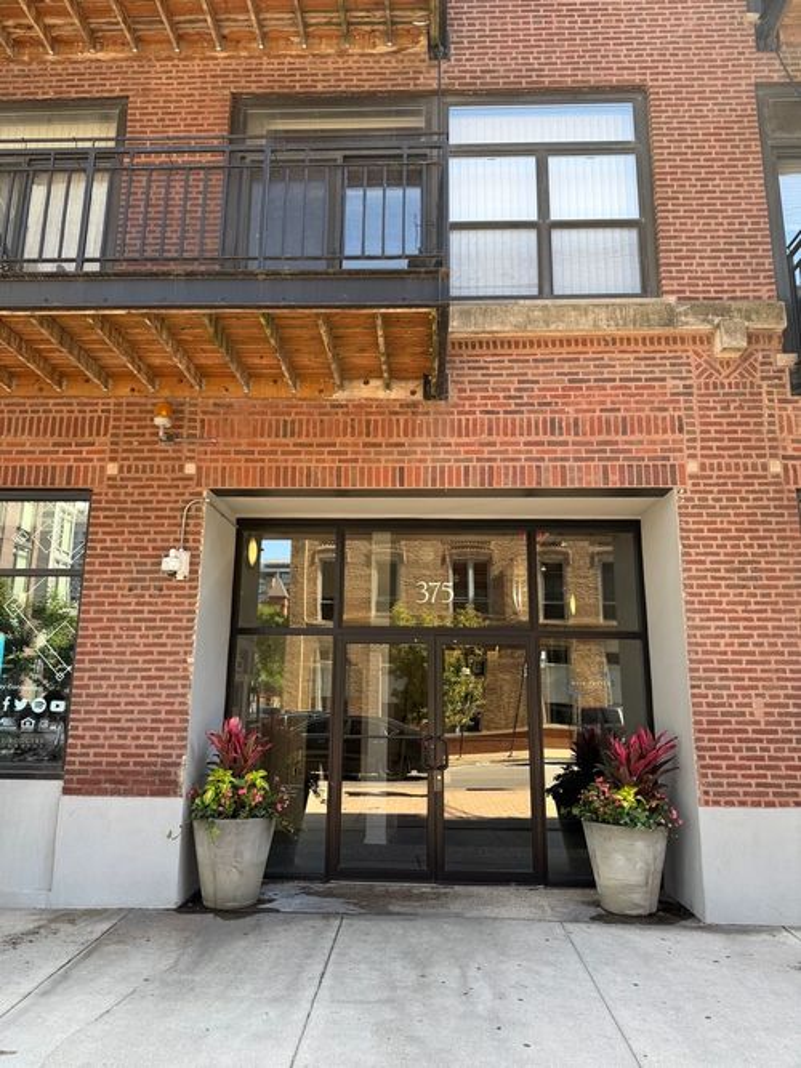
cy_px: 534
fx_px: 741
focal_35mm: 24
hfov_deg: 56.8
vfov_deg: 71.6
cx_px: 400
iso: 80
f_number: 1.78
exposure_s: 1/295
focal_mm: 6.76
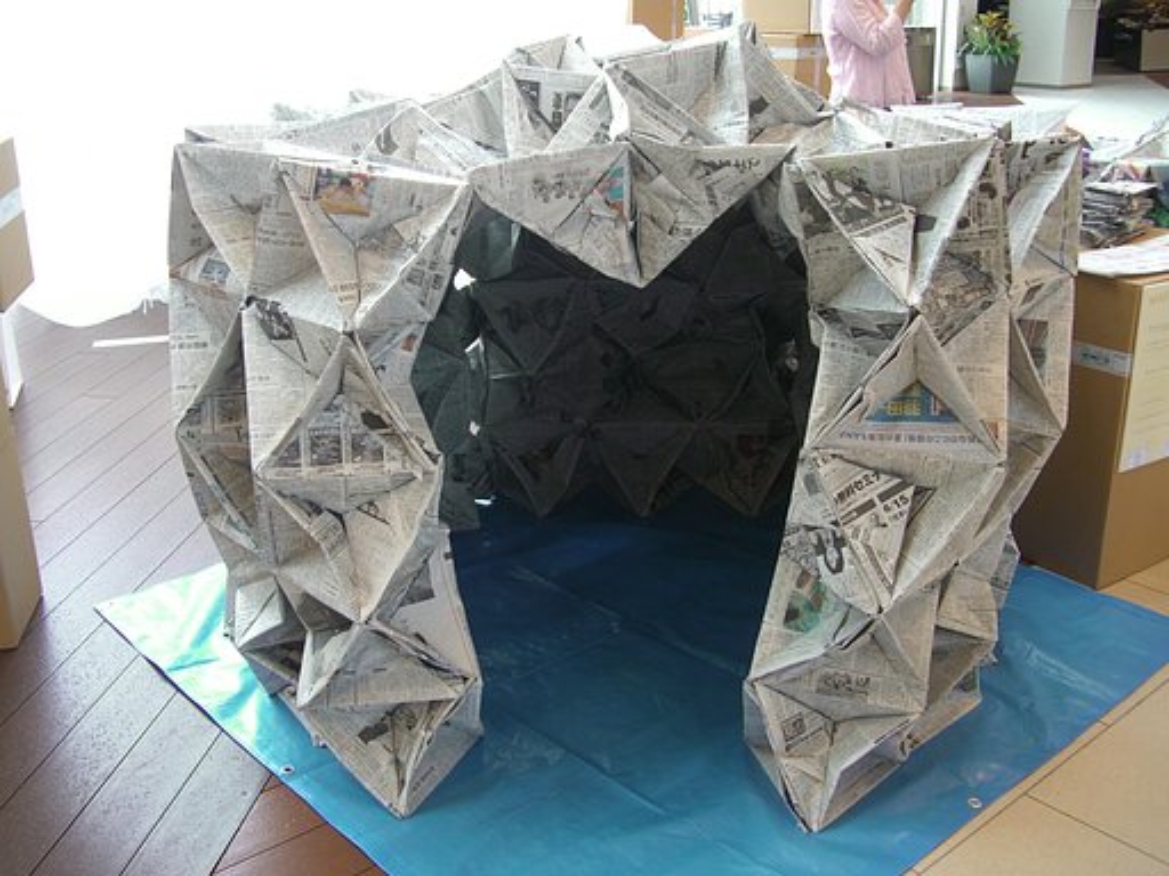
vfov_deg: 37.7
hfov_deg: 49.0
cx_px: 584
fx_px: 1283
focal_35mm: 38
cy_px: 438
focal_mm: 7.9
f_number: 2.8
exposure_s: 1/80
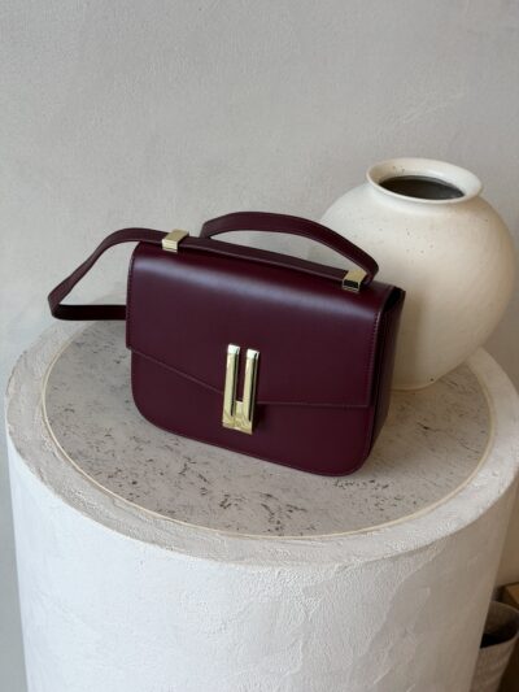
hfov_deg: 30.3
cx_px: 260
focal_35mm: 48
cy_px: 346
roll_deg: -3.7
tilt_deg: -30.9
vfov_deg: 39.6
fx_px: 959
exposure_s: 1/450
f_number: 1.78
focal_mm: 6.76
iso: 64
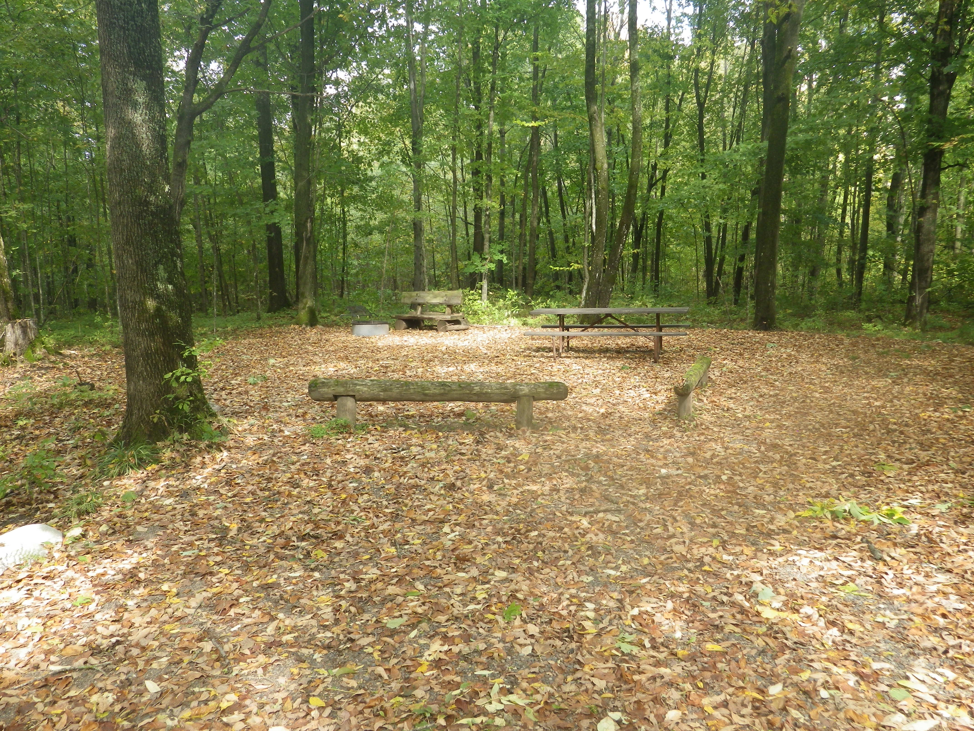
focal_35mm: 28
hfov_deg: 63.4
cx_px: 487
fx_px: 788
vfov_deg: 49.7
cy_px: 366
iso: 80
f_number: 3.5
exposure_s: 1/50
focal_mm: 5
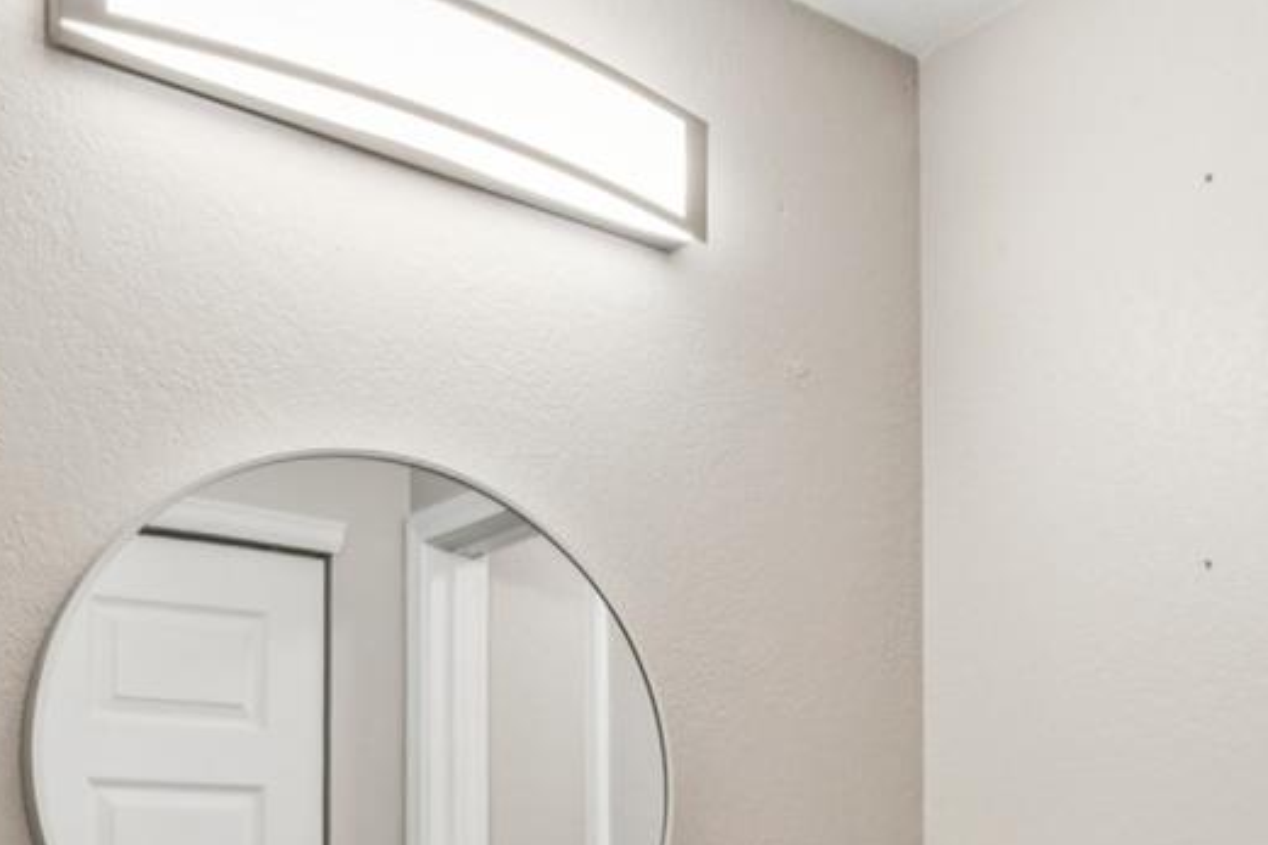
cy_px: 945
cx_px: 978
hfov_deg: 43.7
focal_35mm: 43
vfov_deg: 28.2
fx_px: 1514
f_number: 22
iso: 100
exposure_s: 2
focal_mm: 14
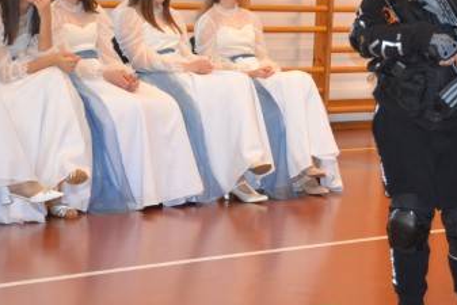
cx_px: 331
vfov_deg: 8.6
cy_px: 66
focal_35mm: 160
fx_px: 2032
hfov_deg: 12.8
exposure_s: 1/60
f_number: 5
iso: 1400
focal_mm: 50
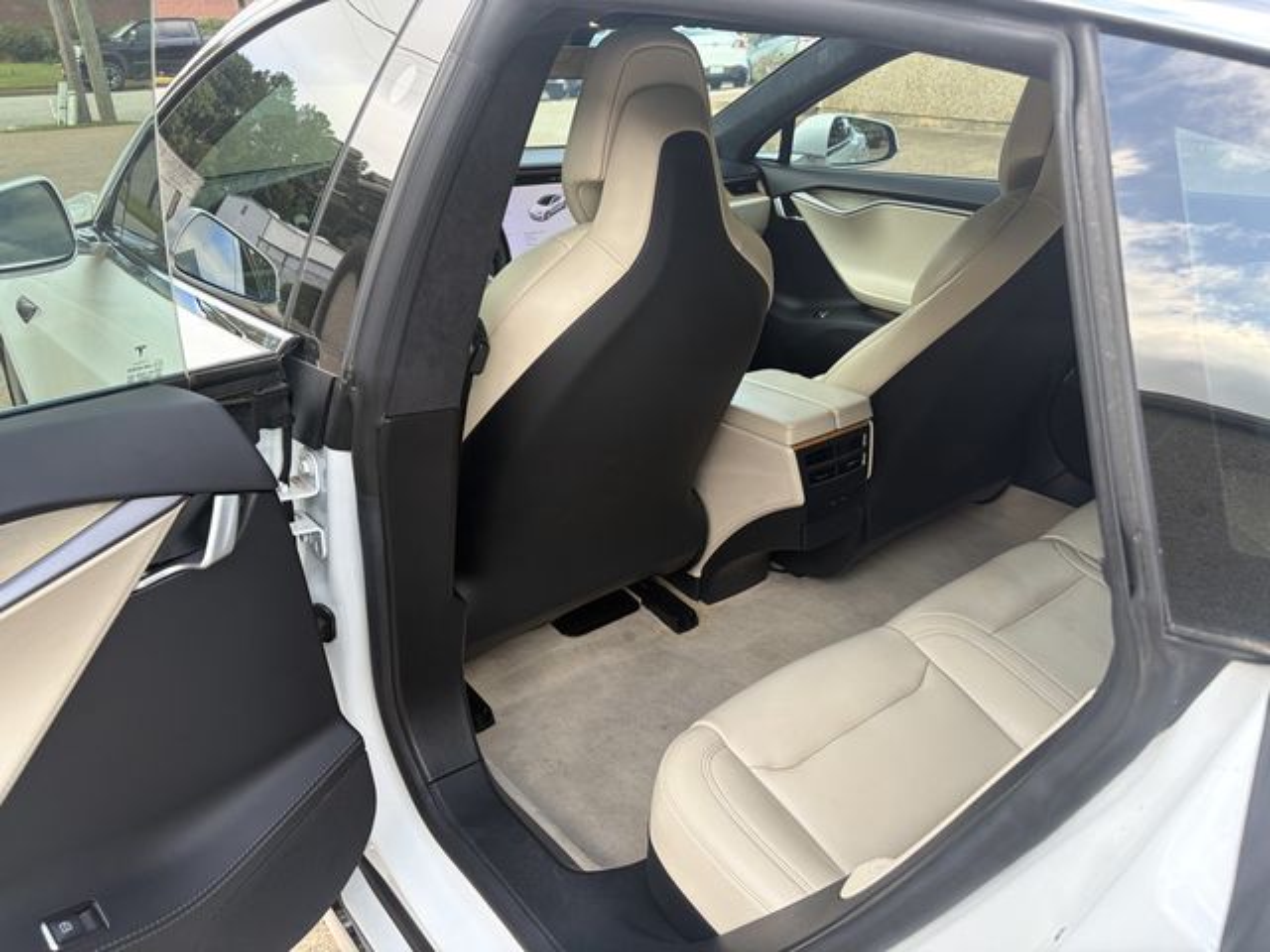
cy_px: 476
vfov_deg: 53.1
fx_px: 954
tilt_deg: -27.2
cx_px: 635
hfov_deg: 67.3
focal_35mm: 26
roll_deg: +0.8
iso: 50
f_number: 1.6
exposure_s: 1/179
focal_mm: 5.96
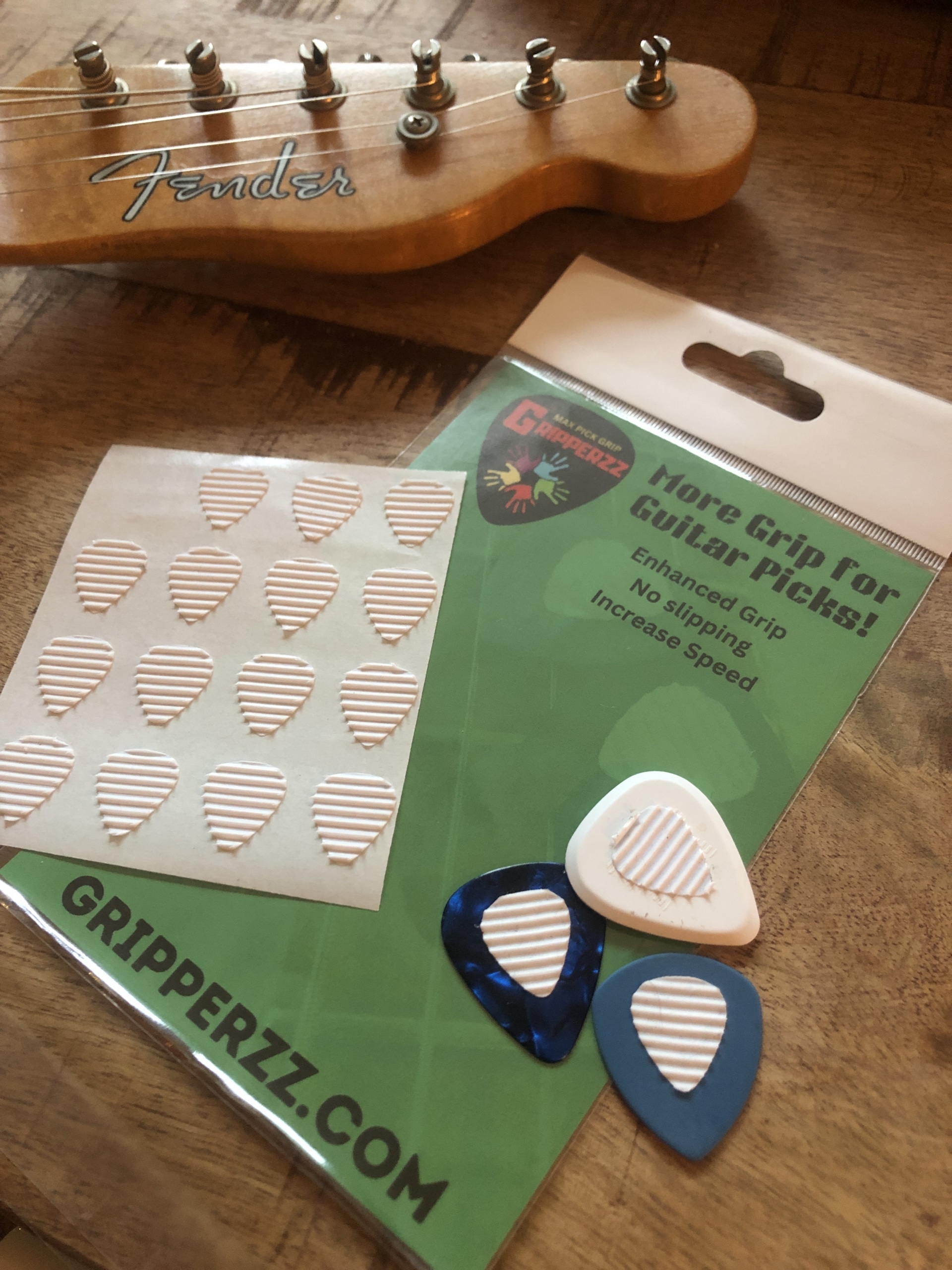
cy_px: 635
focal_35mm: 28
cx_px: 476
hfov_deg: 49.7
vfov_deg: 63.4
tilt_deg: -57.9
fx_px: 1027
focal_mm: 4
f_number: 1.8
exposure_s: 1/5
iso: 100
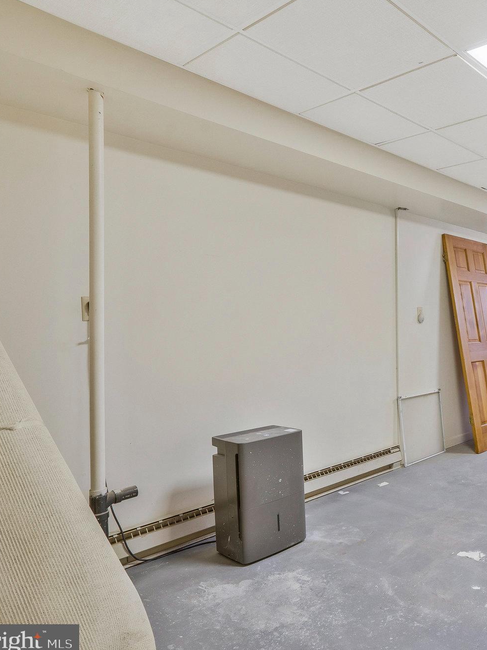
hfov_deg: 48.0
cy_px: 322
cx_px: 477
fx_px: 450
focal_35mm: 24
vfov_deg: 71.6
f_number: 8
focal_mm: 16
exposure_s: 1/25
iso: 1250
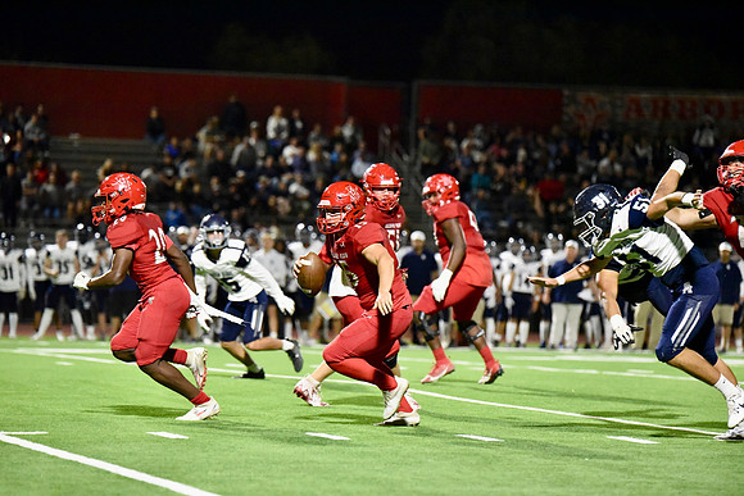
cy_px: 248
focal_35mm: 170
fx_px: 3514
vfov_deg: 8.1
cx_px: 372
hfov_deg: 12.1
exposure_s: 1/1000
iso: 12800
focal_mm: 170
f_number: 2.8
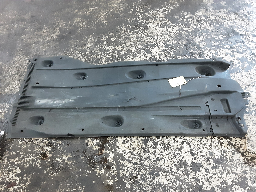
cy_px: 96
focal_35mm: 27
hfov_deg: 65.3
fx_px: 200
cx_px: 128
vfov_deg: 51.4
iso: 320
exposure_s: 1/25
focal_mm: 2.91
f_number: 1.9
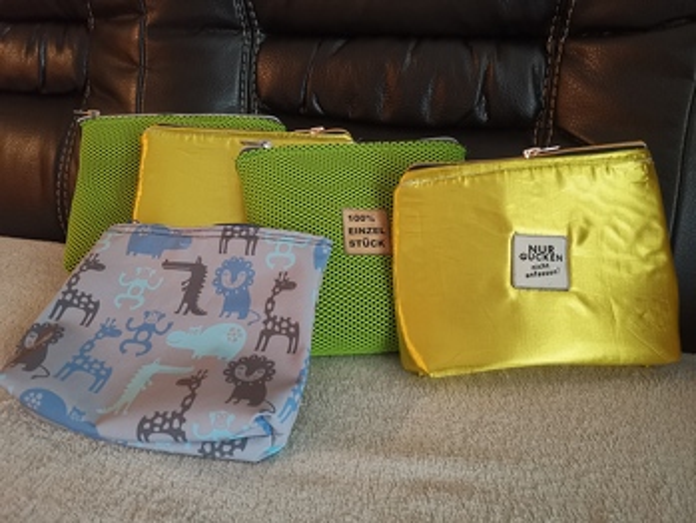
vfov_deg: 51.4
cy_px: 262
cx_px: 348
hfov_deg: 65.3
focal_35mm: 27
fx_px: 543
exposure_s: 1/33.3
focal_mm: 4.75
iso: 500
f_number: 1.8
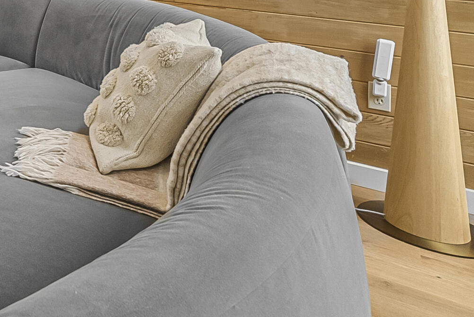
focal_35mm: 44
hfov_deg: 31.2
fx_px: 585
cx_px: -177
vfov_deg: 25.6
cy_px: -104
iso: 1600
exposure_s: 1/320
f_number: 7.1
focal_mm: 14.8
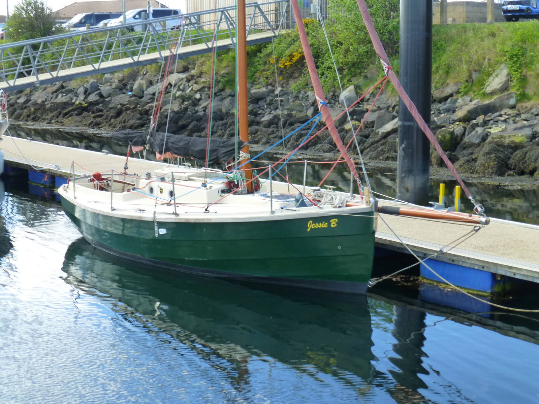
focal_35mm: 62
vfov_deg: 23.7
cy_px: 202
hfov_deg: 31.2
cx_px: 270
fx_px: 965
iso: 160
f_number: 4.8
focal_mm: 11
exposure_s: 1/160
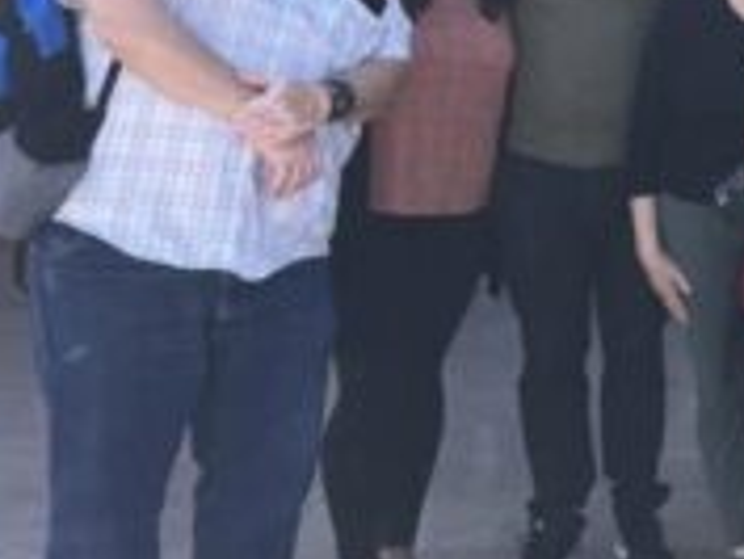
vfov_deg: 15.2
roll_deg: -1.1
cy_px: -97
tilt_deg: +1.7
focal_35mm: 94
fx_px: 2022
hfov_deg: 17.9
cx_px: 1206
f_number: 1.6
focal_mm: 5.1
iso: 50
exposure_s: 1/833
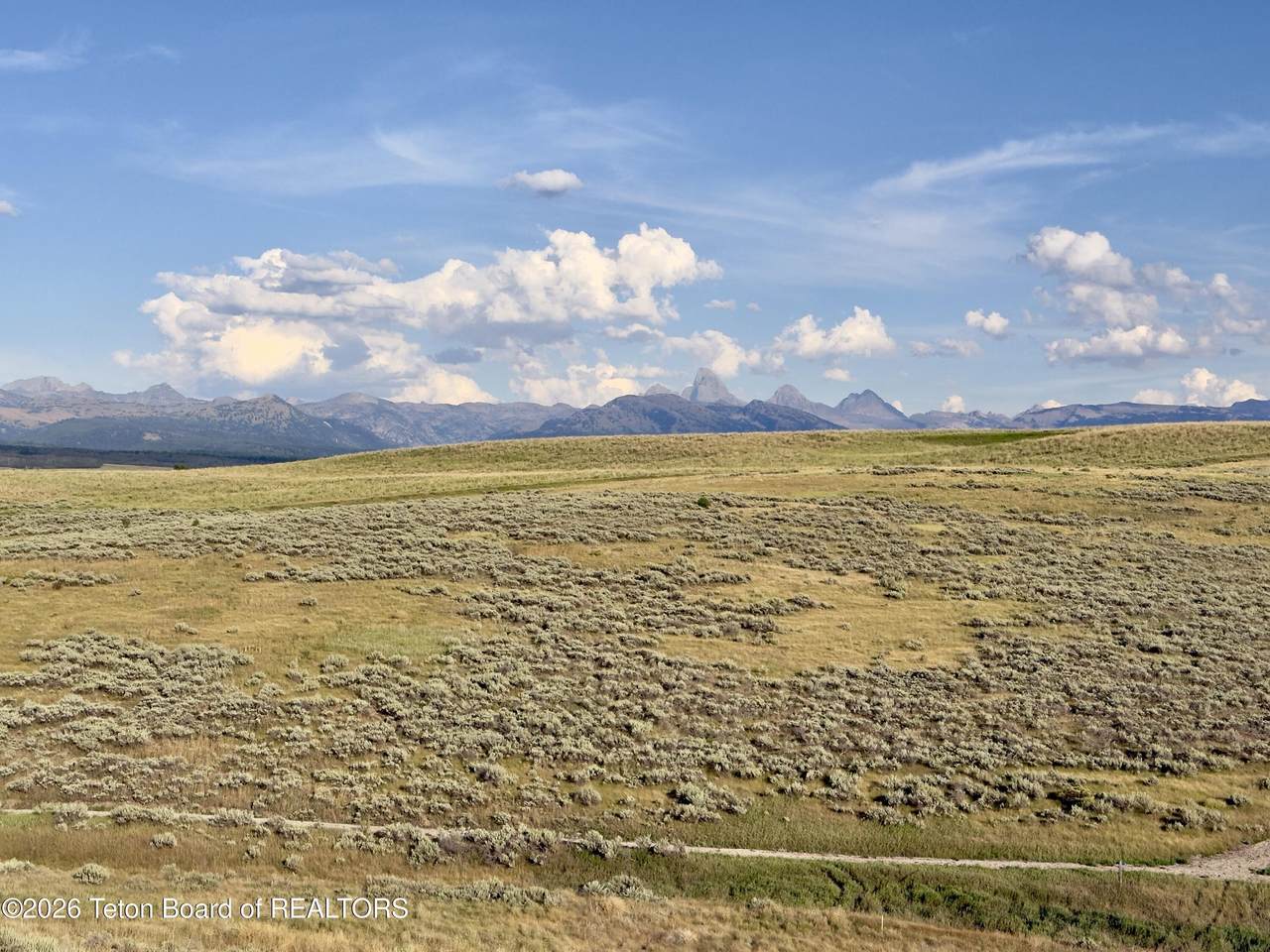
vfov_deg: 30.3
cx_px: 635
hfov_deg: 39.7
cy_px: 476
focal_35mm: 48
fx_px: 1761
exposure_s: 1/5208
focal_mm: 6.76
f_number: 1.78
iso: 64
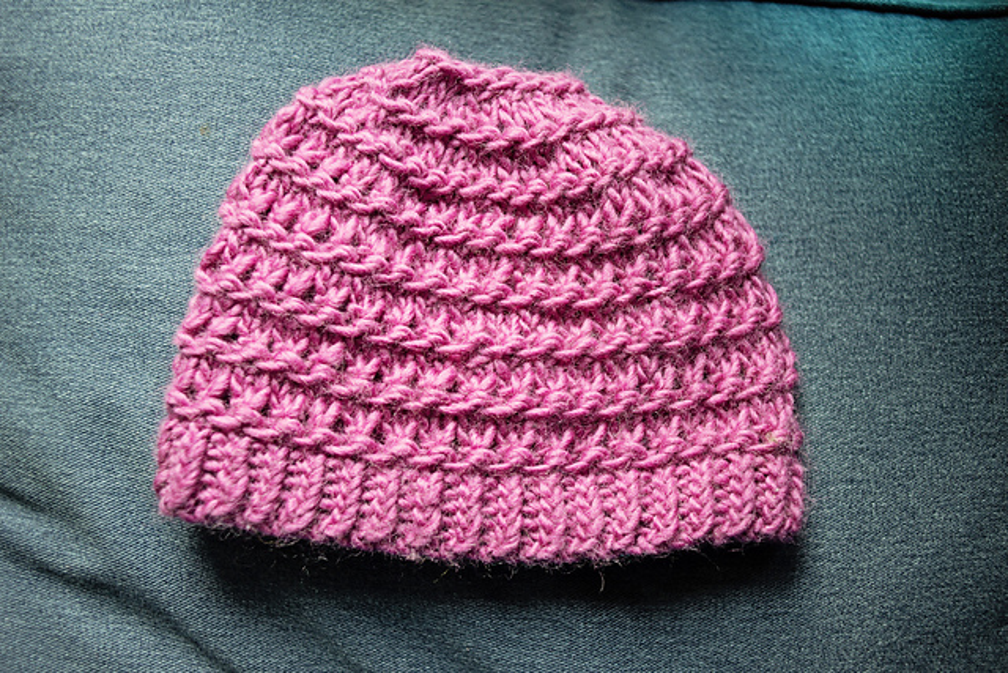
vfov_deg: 37.9
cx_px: 504
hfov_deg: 54.4
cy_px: 336
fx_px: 980
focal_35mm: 35
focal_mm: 35
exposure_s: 1/320
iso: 500
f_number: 2.8
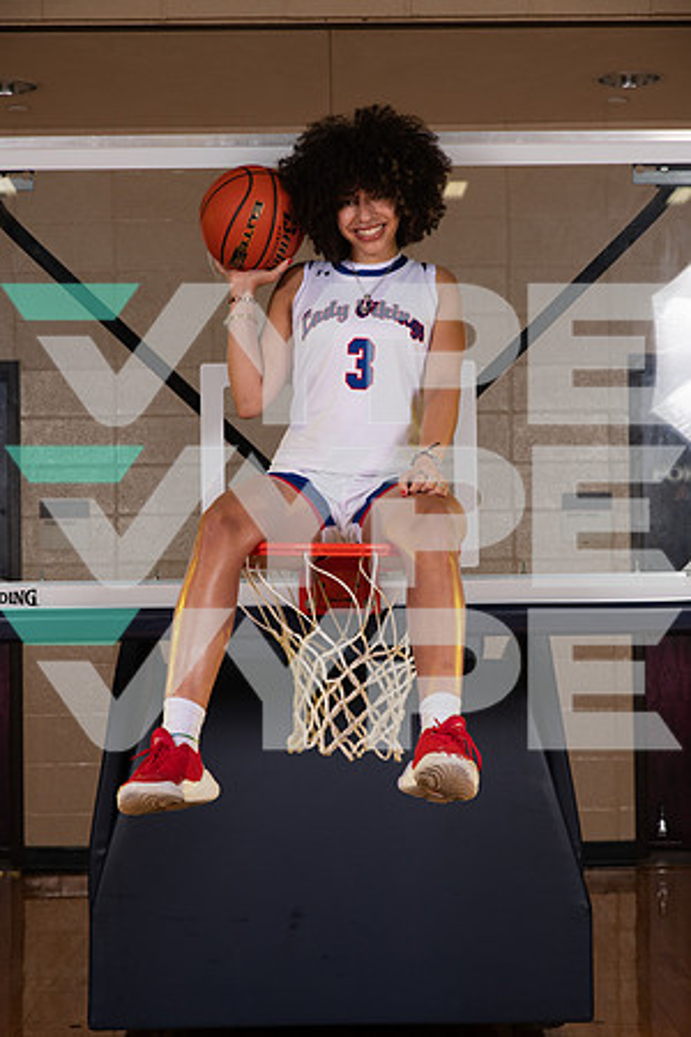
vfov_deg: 28.8
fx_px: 2015
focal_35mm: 70
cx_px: 346
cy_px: 518
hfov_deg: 19.5
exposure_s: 1/320
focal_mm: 70
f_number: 7.1
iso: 320
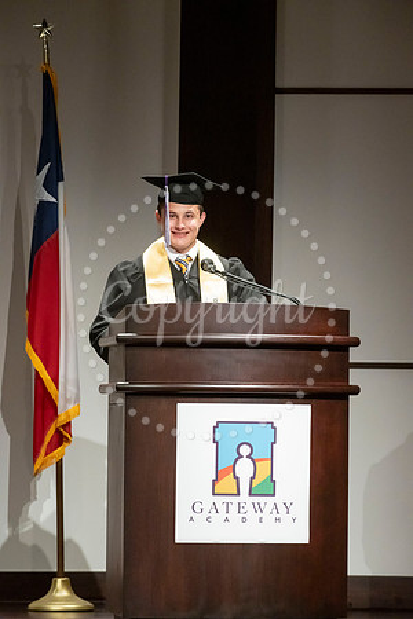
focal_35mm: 190
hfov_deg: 7.2
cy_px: 310
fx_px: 3269
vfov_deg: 10.8
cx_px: 206
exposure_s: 1/200
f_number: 8
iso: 6400
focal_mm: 190
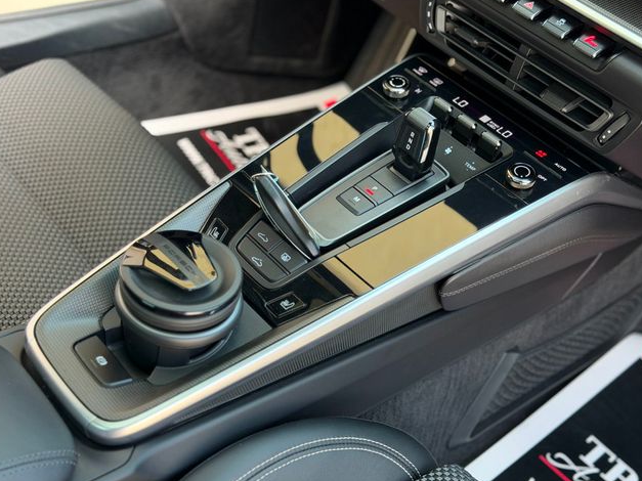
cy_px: 238
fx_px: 909
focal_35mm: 49
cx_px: 319
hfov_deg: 38.9
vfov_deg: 29.7
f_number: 1.78
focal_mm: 6.76
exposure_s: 1/193
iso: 160
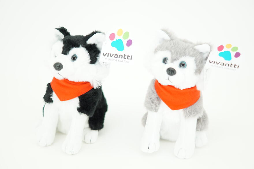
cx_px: 127
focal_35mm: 75
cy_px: 84
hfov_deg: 27.0
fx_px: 529
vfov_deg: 18.1
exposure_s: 1/100
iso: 160
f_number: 1.8
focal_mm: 50
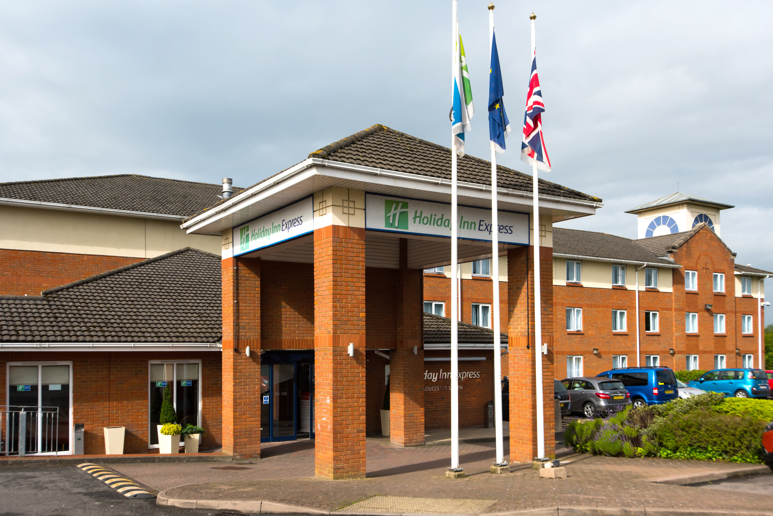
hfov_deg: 58.7
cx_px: 386
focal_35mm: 32
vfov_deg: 41.1
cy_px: 258
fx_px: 687
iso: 500
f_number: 10
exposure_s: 1/1600
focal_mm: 32
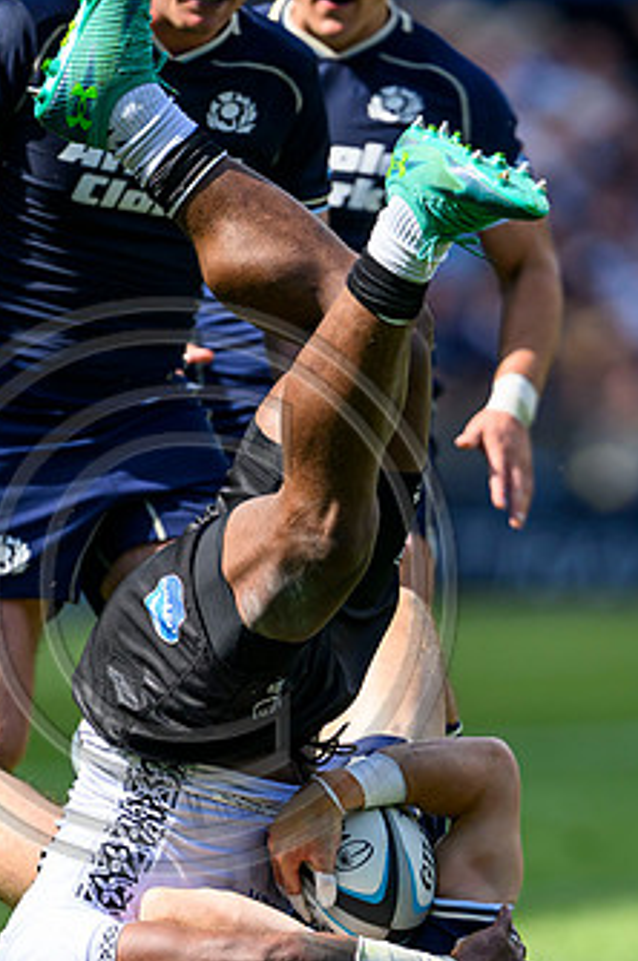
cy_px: 848
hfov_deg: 1.2
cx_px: 628
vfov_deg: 1.8
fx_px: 30339
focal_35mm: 1139
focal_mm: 400
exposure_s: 1/3200
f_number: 2.8
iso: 320
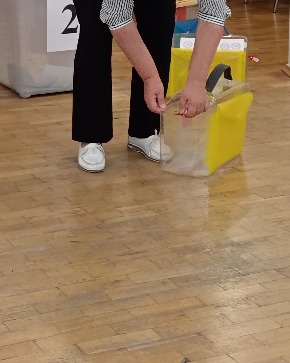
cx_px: 137
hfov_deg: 15.2
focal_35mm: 101
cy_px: 65
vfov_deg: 18.8
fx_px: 1084
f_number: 1.9
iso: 825
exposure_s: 1/50
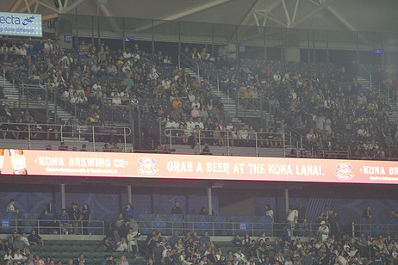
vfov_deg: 5.5
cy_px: 159
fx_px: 2775
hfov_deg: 8.2
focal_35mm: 251
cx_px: 154
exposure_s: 1/1000
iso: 3200
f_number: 2.8
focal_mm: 200
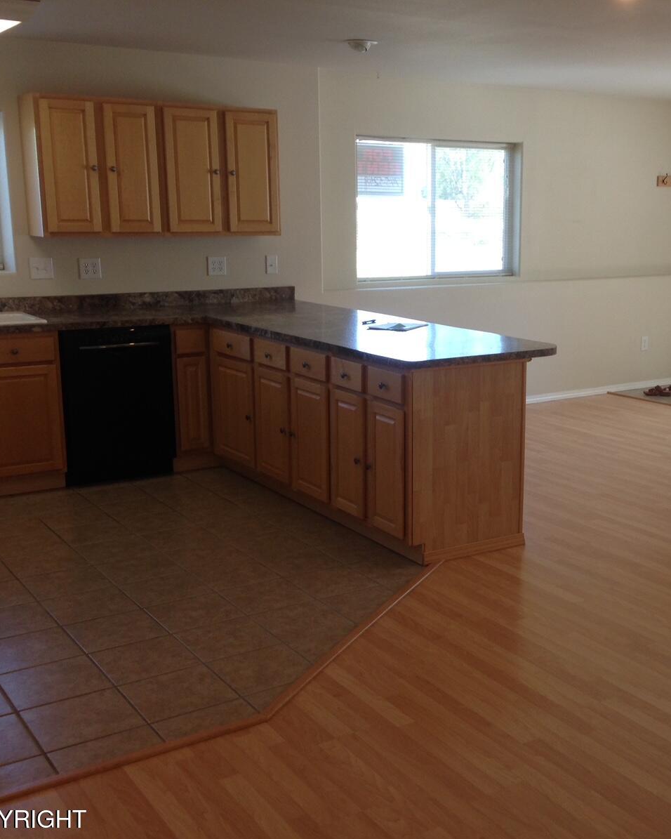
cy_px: 429
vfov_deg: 42.0
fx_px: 1092
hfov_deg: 33.9
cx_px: 438
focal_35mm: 44
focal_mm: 4.12
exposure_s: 1/40
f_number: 2.4
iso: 50
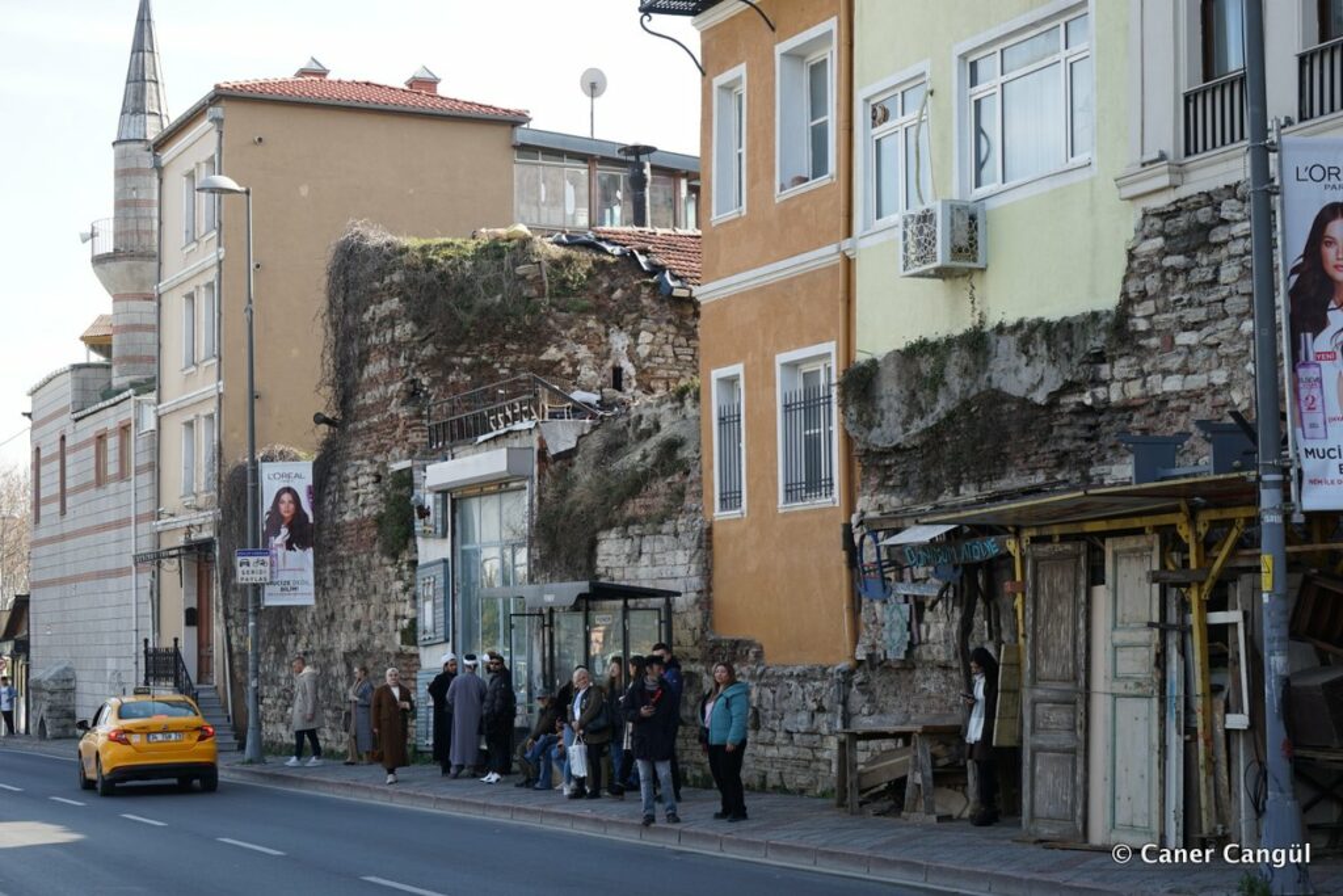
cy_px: 448
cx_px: 672
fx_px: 2462
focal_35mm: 66
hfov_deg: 30.5
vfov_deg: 20.6
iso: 100
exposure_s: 1/100
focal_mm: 66
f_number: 7.1
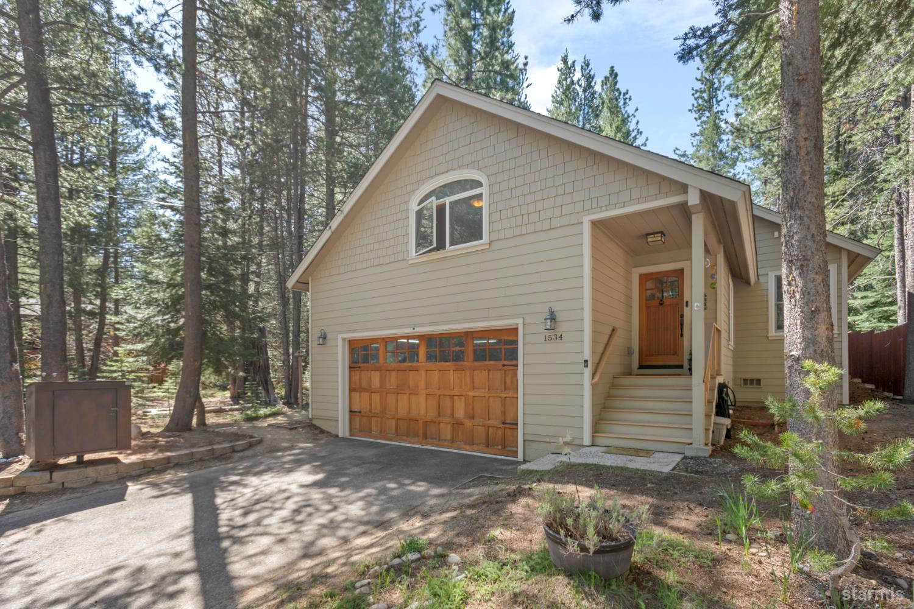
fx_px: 406
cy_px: 304
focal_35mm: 16
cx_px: 457
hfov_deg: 96.7
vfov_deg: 73.7
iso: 250
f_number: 8
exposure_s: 1/125
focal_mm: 16
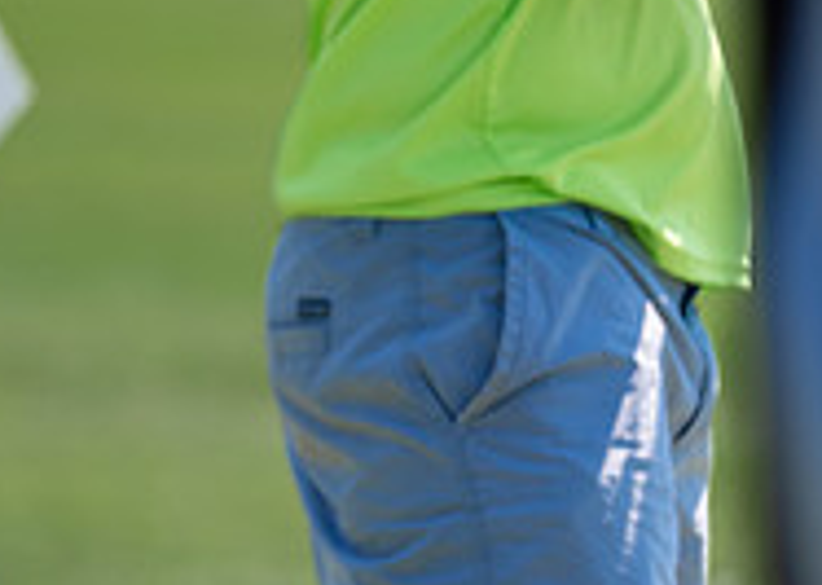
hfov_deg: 4.3
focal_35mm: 470
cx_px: -444
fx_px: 10957
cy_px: 31
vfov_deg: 3.1
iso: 100
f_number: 2.8
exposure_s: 1/1600
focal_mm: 141
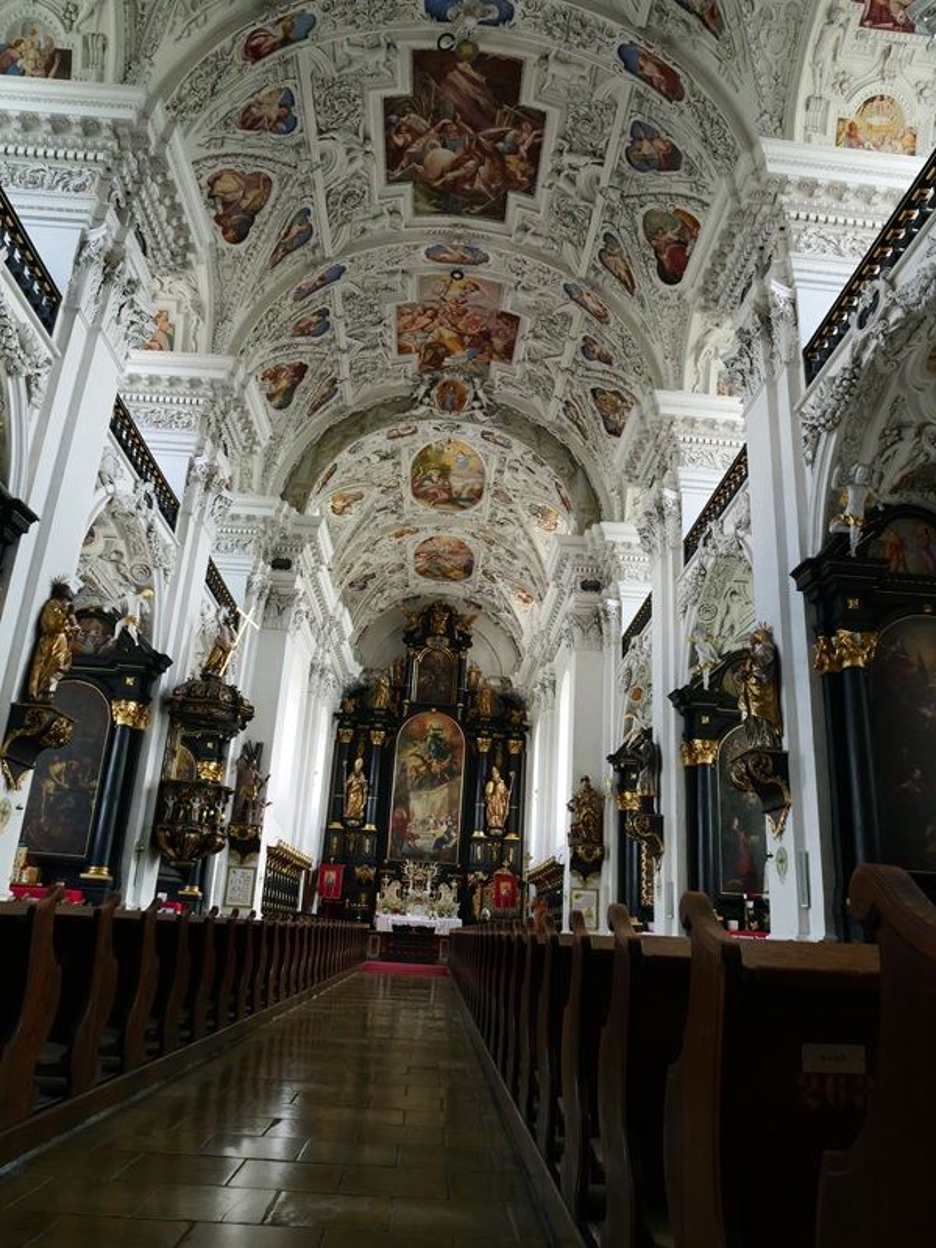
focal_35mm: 24
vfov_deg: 71.6
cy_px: 624
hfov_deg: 56.8
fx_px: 865
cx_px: 468
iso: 3200
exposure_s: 1/50
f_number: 8
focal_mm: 12
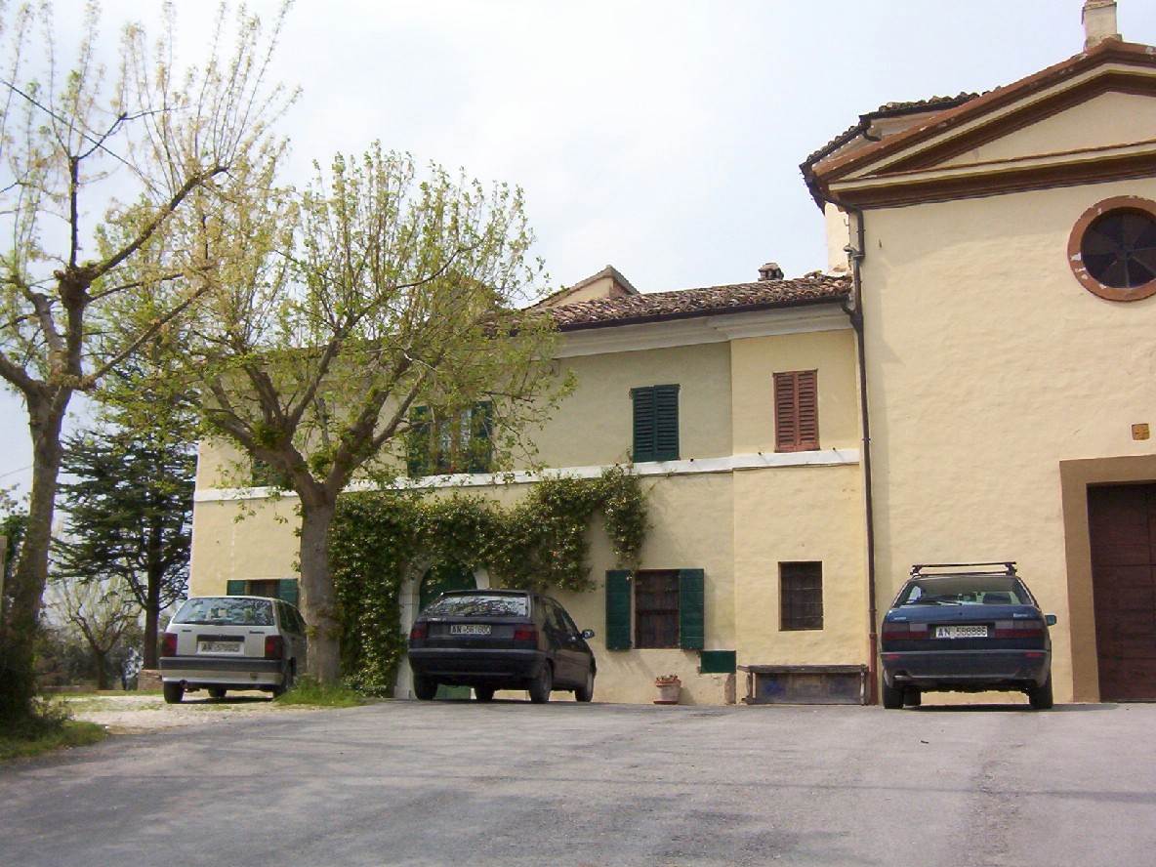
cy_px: 434
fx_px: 1202
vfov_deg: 39.7
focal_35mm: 36
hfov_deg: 51.4
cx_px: 578
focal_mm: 5.54
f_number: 5.24
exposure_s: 1/715
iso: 100
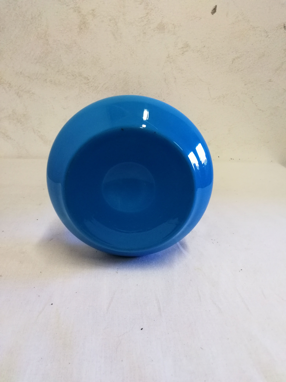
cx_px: 143
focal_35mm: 24
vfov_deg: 71.6
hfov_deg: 56.8
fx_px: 264
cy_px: 191
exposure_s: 1/50
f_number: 2.2
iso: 80
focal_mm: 2.38
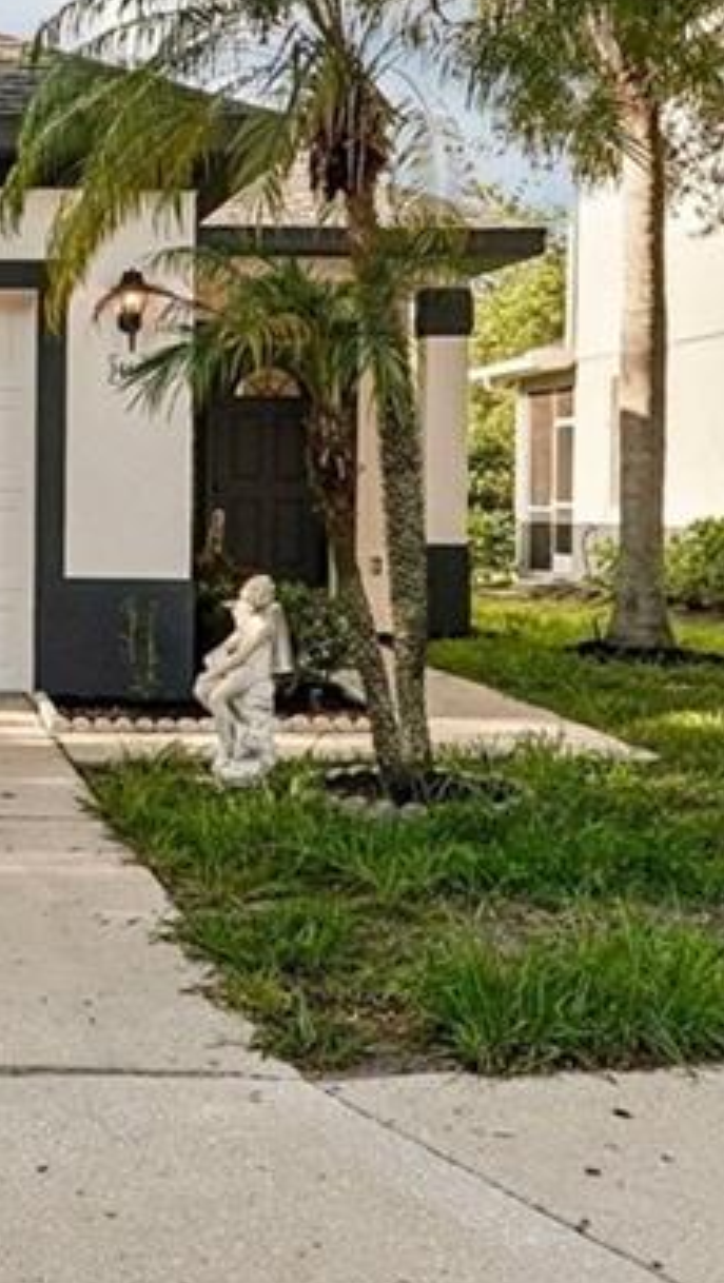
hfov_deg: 17.2
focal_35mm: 66
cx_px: -231
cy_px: 502
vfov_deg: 31.8
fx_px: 2248
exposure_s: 1/320
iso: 400
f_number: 8
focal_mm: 16
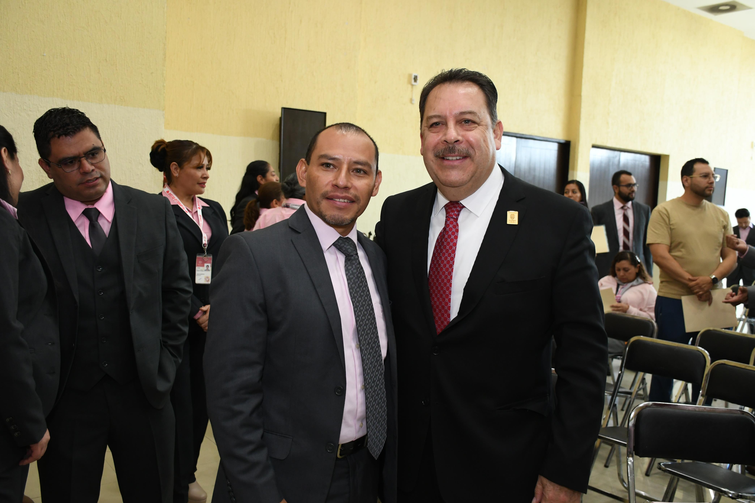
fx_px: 692
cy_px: 252
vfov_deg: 40.0
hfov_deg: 57.2
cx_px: 378
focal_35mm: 33
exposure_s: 1/100
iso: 1250
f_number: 3.5
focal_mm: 22
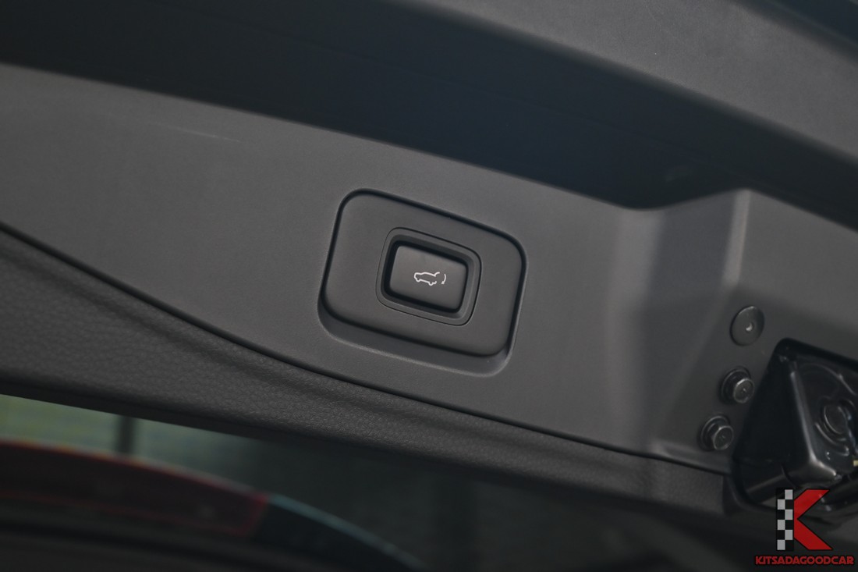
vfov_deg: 27.0
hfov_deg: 39.6
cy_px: 286
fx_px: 1191
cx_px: 429
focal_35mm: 50
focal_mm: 33.5
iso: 560
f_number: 5.6
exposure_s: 1/60
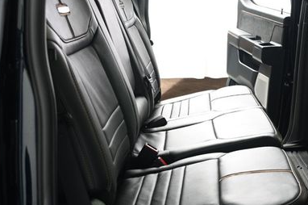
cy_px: 123
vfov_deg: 23.7
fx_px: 487
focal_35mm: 57
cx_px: 183
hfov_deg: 35.0
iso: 100
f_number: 3.8
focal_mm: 23
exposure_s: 1/160
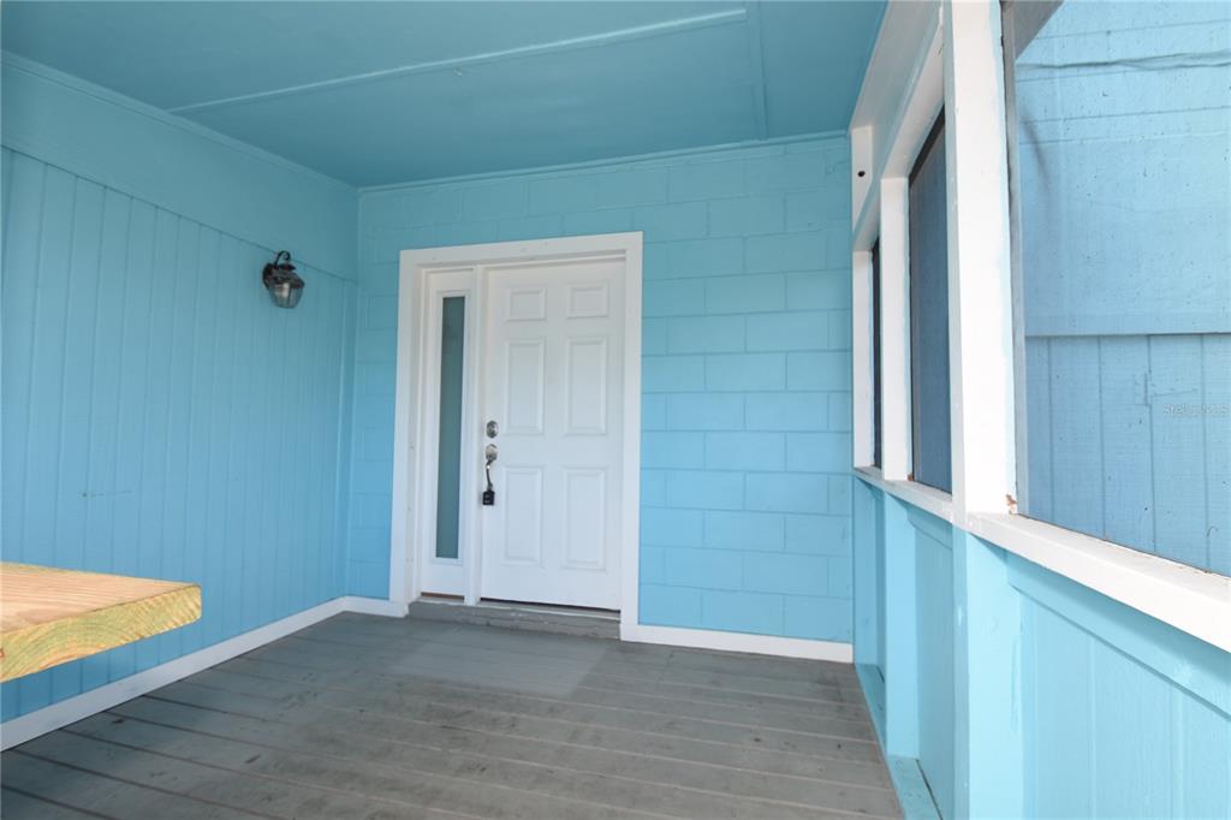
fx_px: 564
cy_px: 410
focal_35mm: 16
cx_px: 616
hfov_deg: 95.0
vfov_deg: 72.0
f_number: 4.5
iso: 100
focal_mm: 11
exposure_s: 1/80
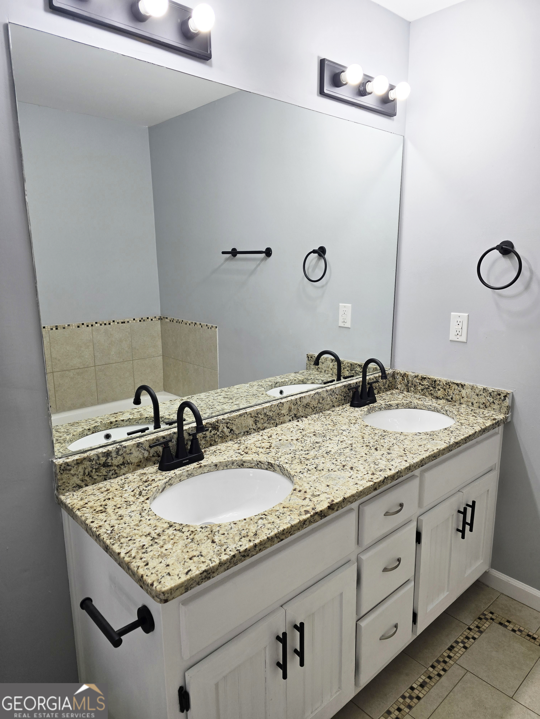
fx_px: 478
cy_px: 360
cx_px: 270
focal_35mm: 23
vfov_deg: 73.9
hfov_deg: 58.9
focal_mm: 6.3
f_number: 1.7
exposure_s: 1/120
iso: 64
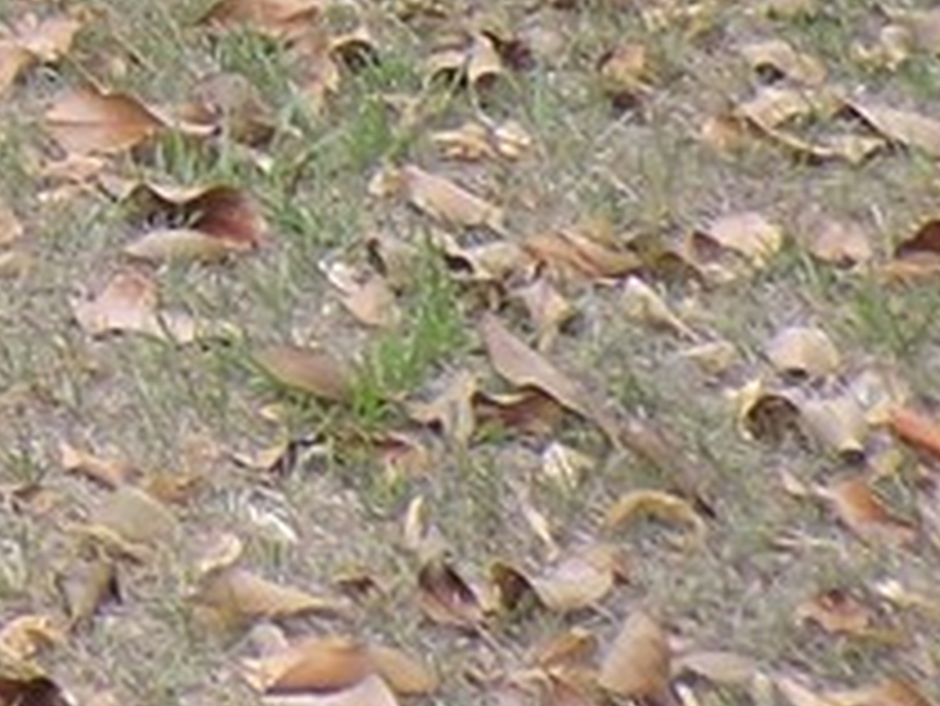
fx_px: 4999
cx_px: -1979
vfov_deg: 6.7
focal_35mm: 184
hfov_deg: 8.7
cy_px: -1947
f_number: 3
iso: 100
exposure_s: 1/250
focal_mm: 4.3
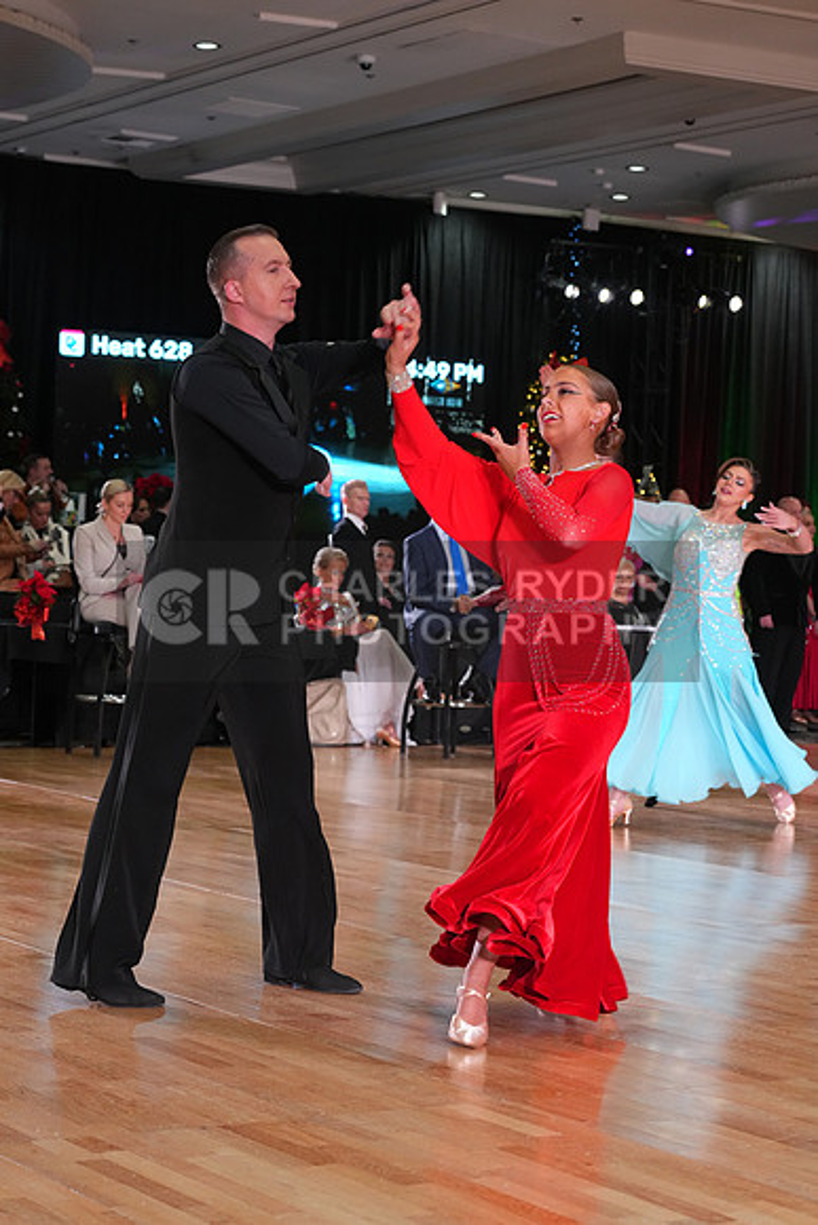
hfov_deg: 17.3
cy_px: 612
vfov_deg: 25.7
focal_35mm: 79
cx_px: 409
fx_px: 2691
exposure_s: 1/200
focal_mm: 79
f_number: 6.3
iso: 3200
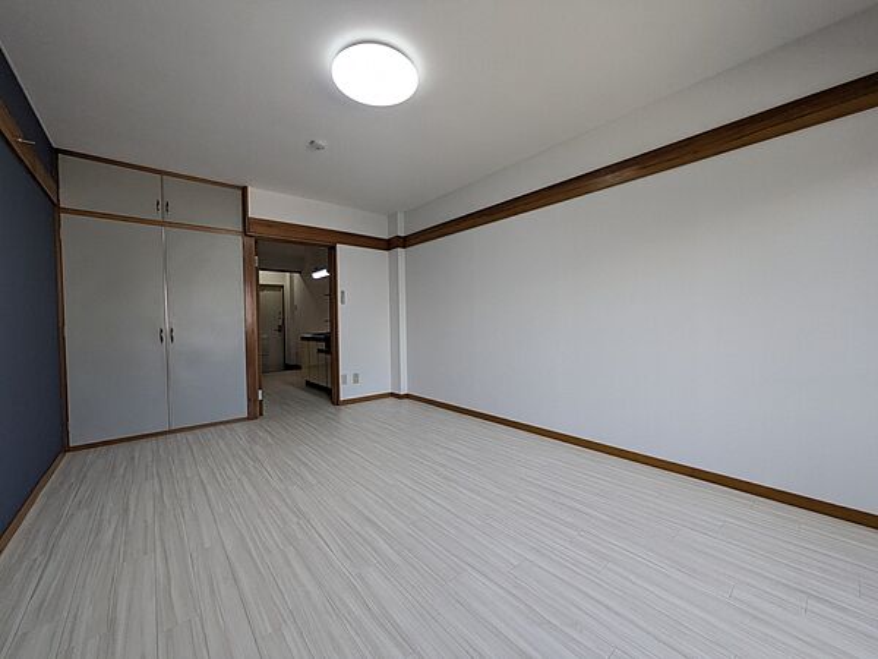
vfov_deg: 85.7
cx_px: 439
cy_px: 330
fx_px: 355
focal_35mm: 14
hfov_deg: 102.1
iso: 59
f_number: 2.2
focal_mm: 1.83
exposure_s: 1/100
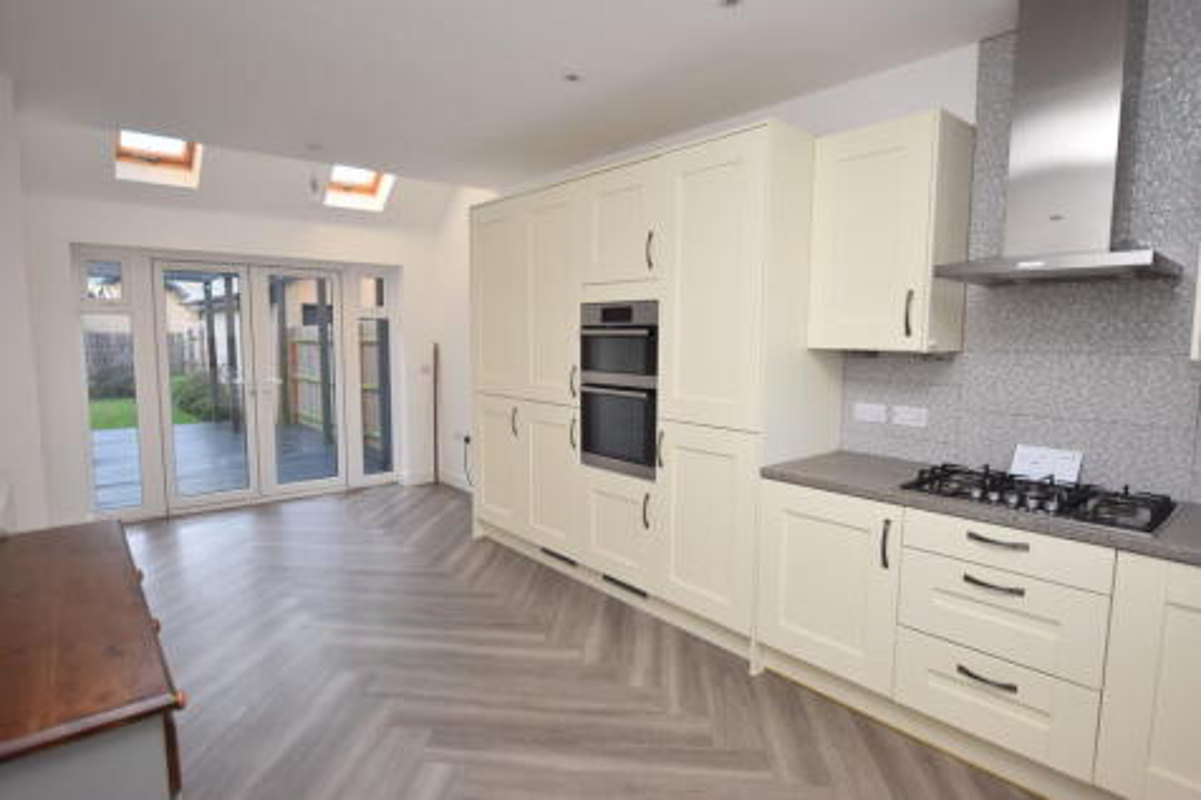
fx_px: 600
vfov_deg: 67.3
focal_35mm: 18
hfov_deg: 90.0
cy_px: 400
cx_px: 600
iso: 400
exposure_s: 1/100
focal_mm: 12
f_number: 3.5
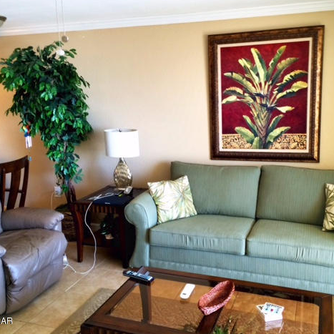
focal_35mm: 35
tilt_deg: -11.4
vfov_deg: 47.2
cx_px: 185
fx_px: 382
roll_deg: +0.4
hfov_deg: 47.1
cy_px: 165
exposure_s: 1/30
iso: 40
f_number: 2.2
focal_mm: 4.15
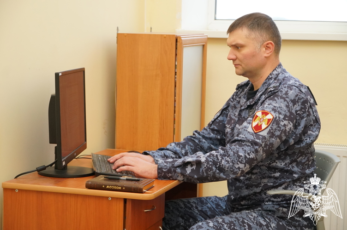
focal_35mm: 81
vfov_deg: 16.8
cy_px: 115
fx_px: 780
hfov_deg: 25.1
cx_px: 174
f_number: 5
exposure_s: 1/160
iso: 1600
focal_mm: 54
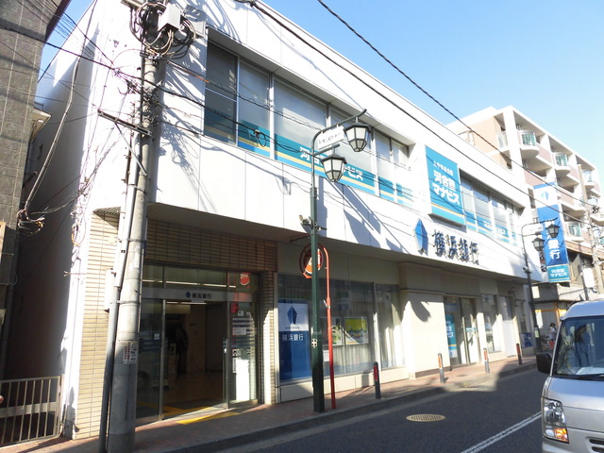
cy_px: 226
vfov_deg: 56.8
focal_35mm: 24
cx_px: 302
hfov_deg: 71.6
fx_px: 419
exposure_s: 1/500
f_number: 3.1
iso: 100
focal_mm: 4.3
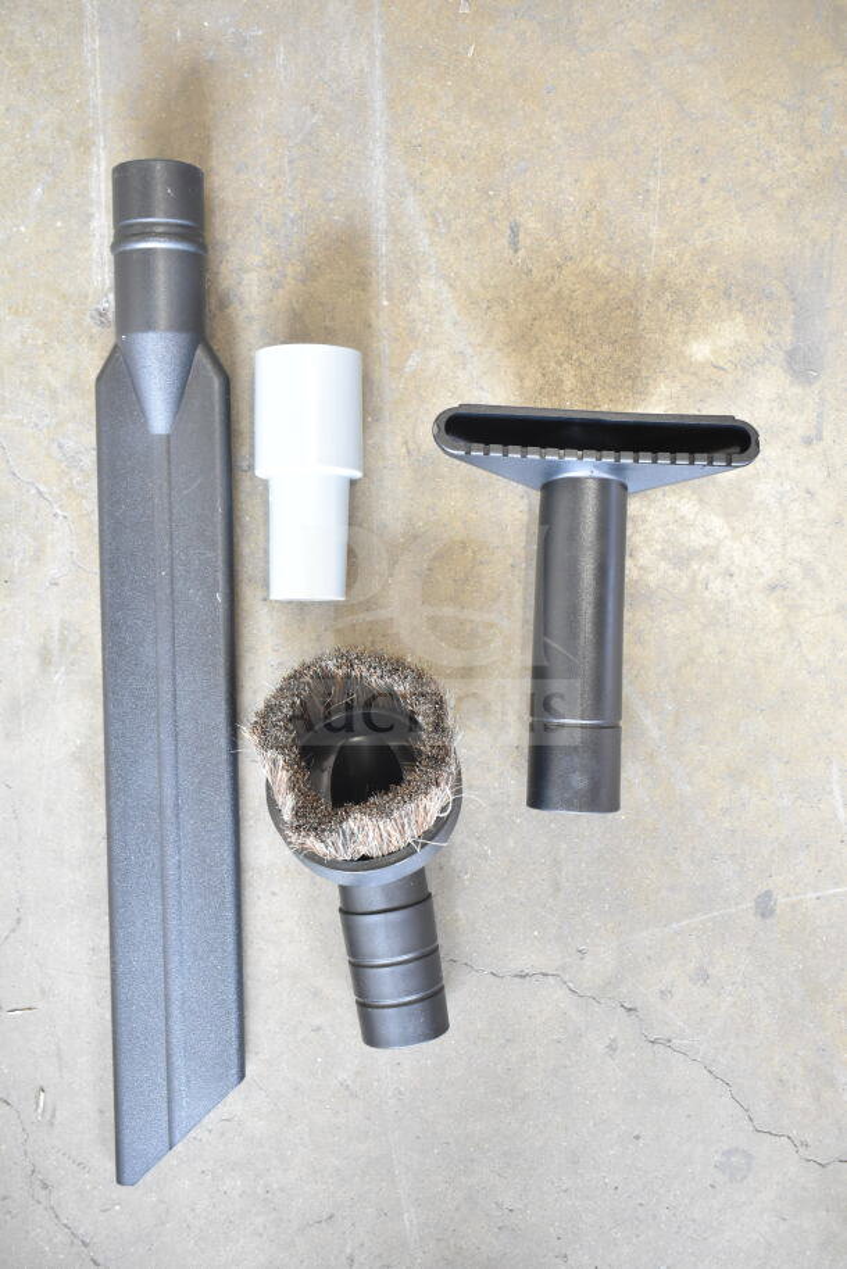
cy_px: 634
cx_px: 424
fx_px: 1375
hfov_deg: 34.2
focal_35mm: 39
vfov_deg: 49.5
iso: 1600
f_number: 4
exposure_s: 1/50
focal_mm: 26
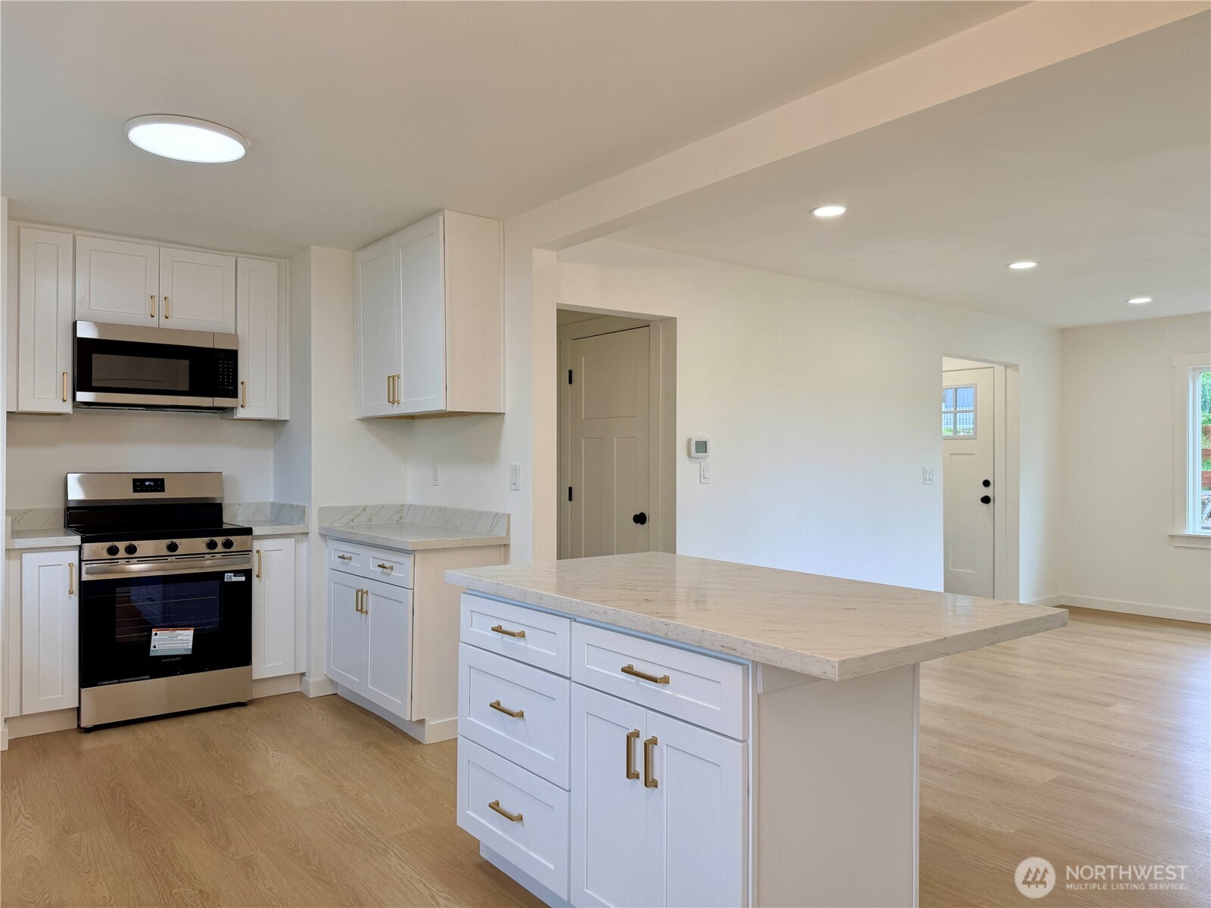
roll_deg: -0.6
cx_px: 606
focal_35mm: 24
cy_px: 454
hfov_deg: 71.6
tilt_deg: +0.7
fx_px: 840
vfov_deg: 56.8
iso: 50
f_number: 1.78
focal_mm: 6.76
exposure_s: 1/131
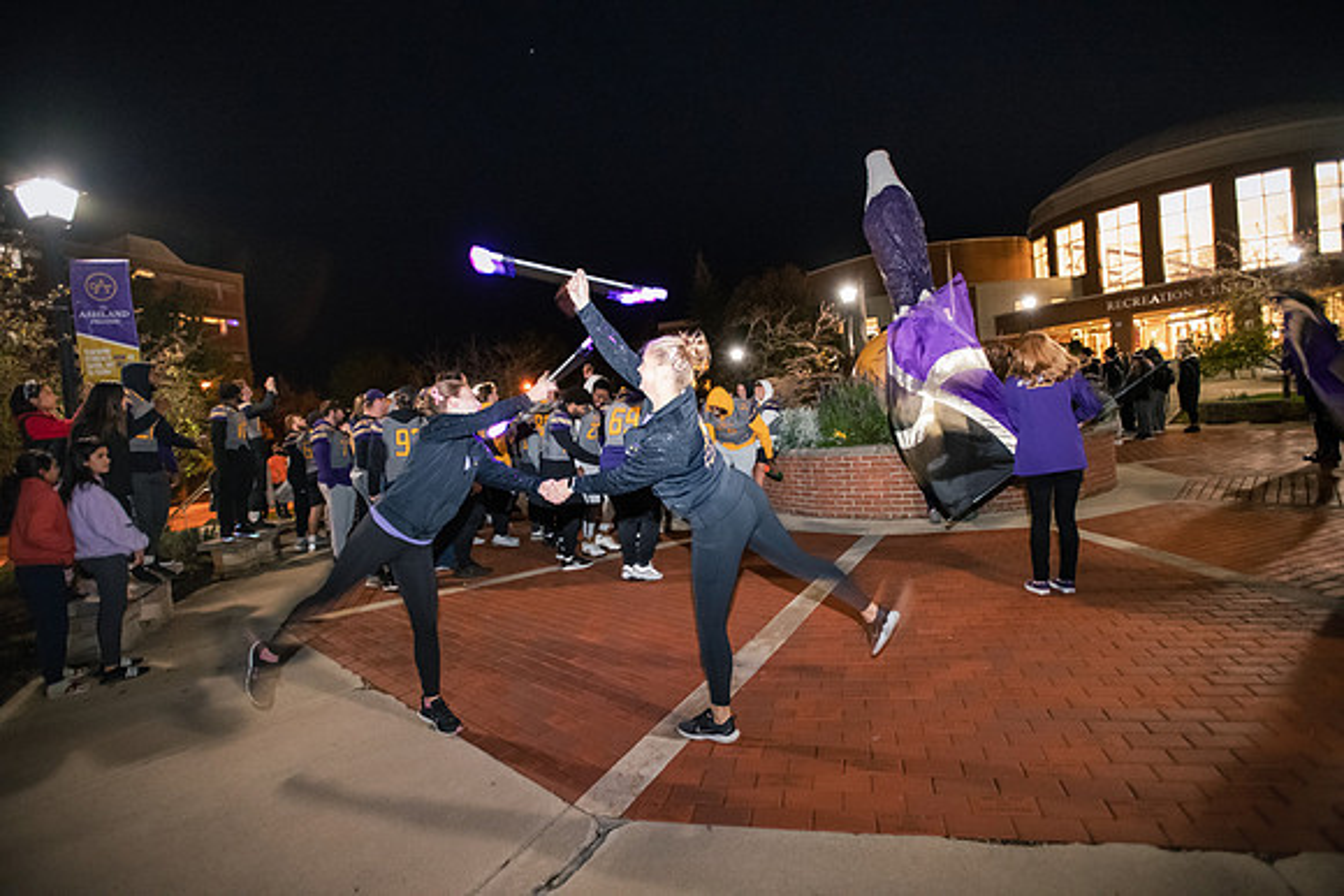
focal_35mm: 17
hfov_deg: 93.3
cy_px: 448
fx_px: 635
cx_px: 672
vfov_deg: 70.5
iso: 6400
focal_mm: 17
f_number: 2.8
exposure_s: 1/30
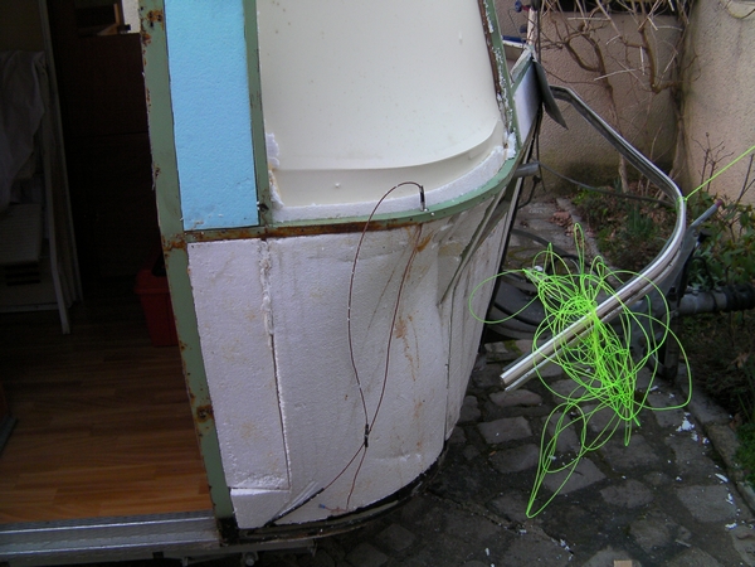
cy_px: 284
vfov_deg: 37.7
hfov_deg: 49.0
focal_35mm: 38
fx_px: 829
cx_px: 378
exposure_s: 1/30
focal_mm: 6.8
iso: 122
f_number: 3.5
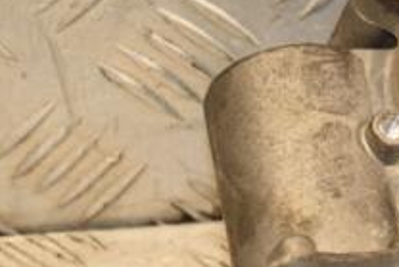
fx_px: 3161
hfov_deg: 7.2
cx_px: 480
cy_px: 159
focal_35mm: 285
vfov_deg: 4.8
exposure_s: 1/160
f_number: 5.3
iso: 800
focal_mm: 66
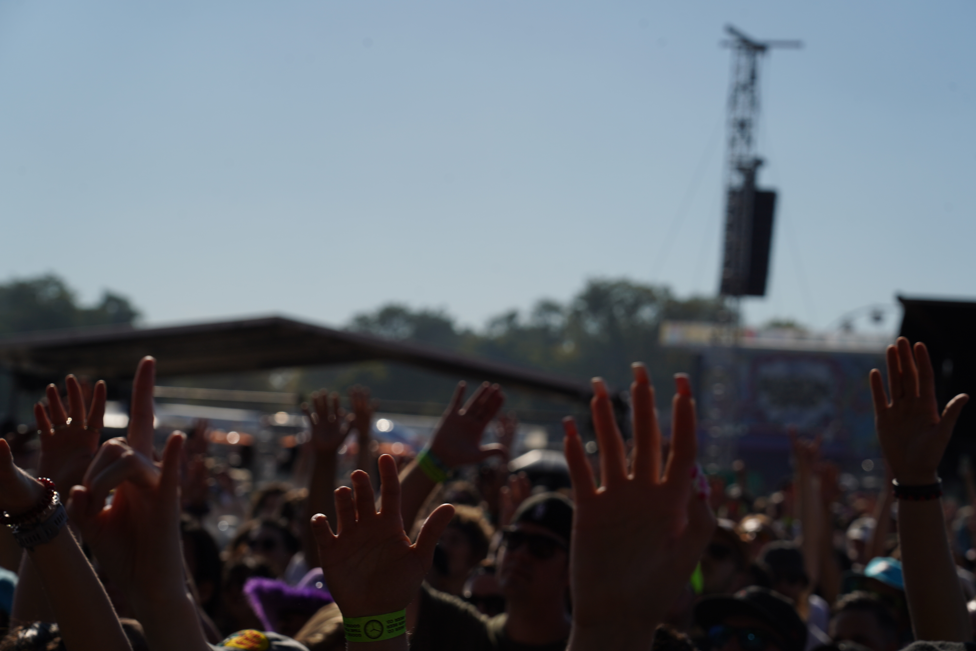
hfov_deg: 19.5
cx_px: 488
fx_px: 2846
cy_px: 326
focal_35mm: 105
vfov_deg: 13.0
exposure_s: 1/1000
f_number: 8
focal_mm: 105
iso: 100
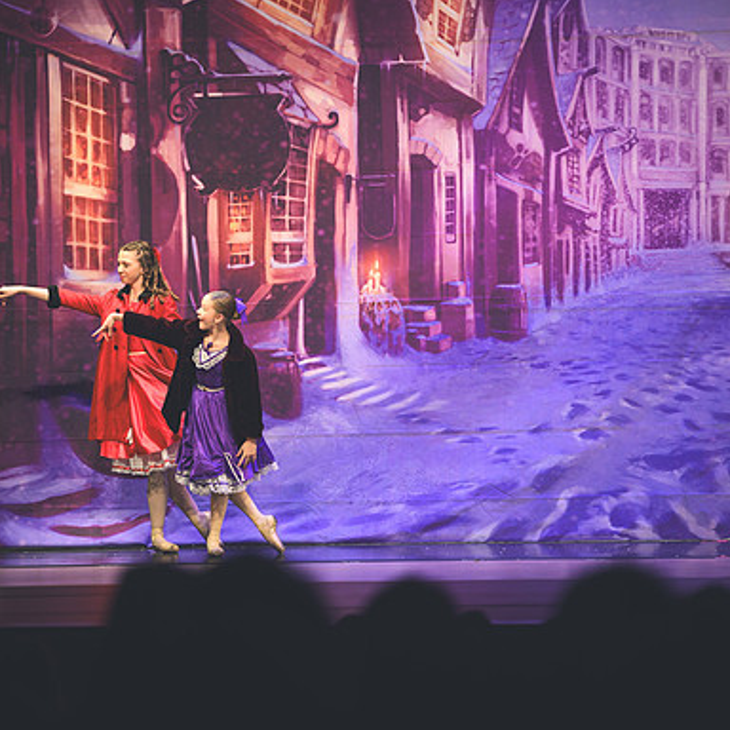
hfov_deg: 8.2
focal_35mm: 212
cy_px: 364
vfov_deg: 8.3
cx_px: 186
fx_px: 5058
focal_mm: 165
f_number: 2.8
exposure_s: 1/400
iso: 900
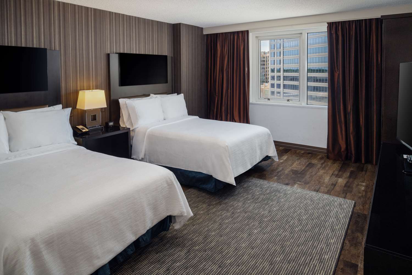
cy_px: 138
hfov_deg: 73.7
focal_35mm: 24
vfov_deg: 53.1
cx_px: 206
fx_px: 275
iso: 400
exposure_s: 1/20
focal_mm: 24
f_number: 16
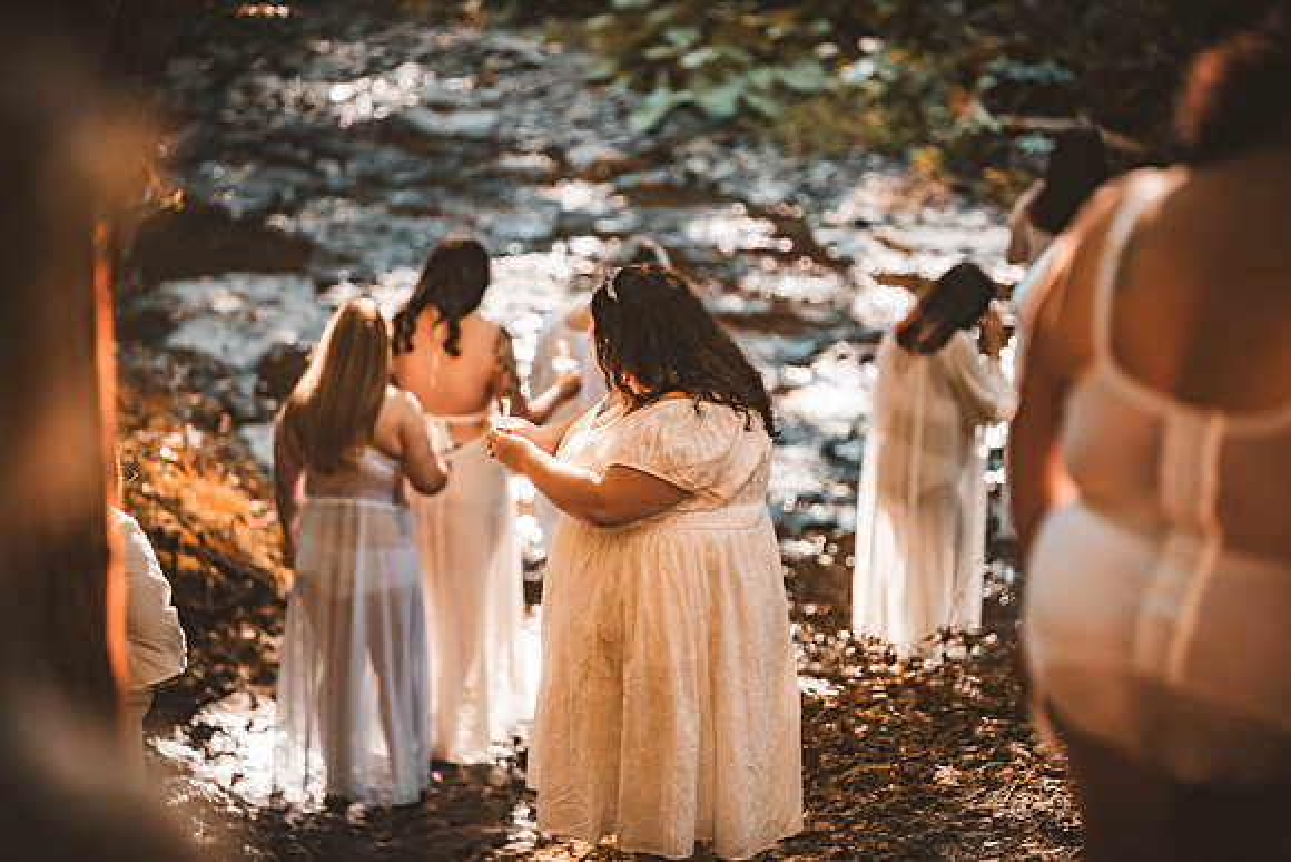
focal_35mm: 170
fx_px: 6098
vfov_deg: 8.1
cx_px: 646
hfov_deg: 12.1
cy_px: 431
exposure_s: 1/400
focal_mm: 170
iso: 1000
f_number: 2.8
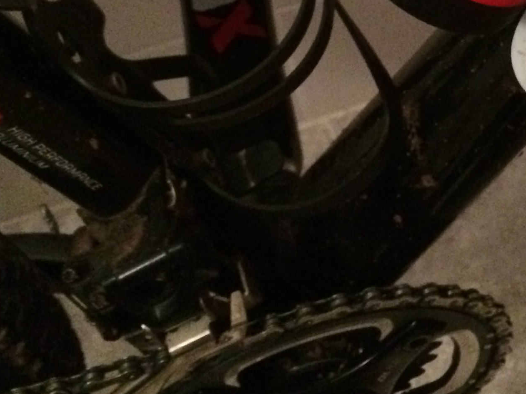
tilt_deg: -48.8
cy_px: -99
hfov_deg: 25.5
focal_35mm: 75
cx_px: 428
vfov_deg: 18.5
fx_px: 1140
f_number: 2.2
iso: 640
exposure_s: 1/17
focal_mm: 4.15
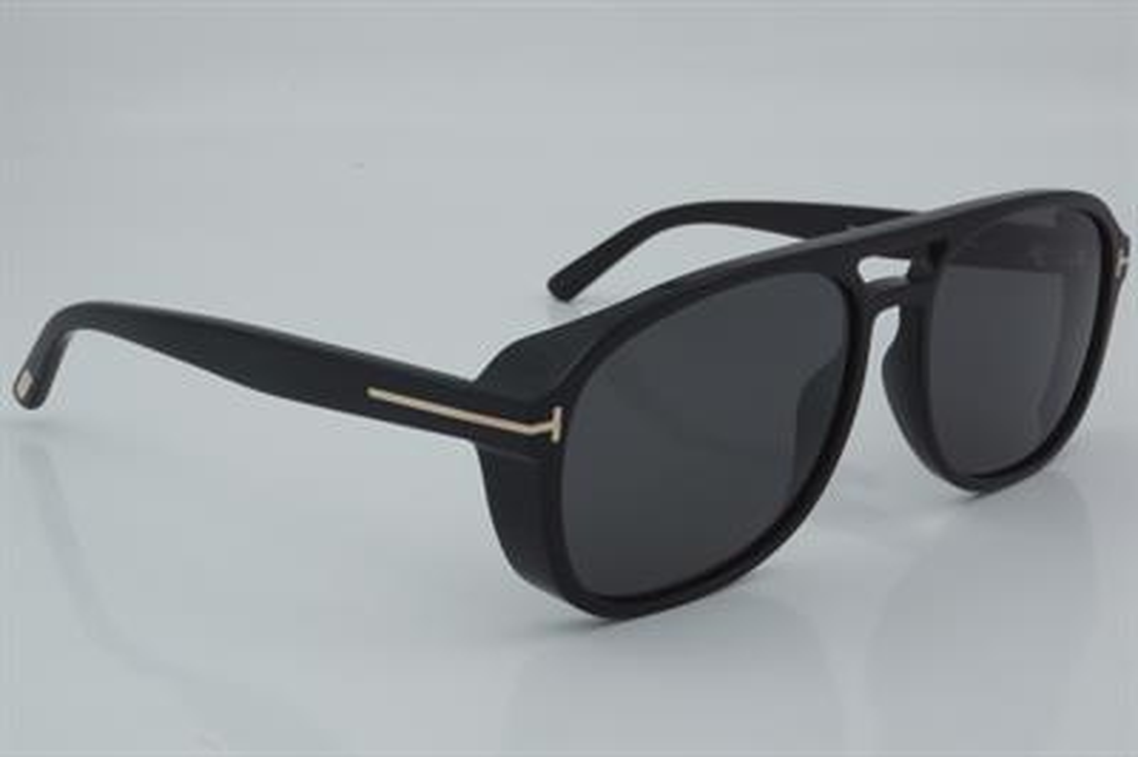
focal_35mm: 68
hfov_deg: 29.9
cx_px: 569
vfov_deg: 20.1
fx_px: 2132
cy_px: 378
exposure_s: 1/4
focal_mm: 45
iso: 100
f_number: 32
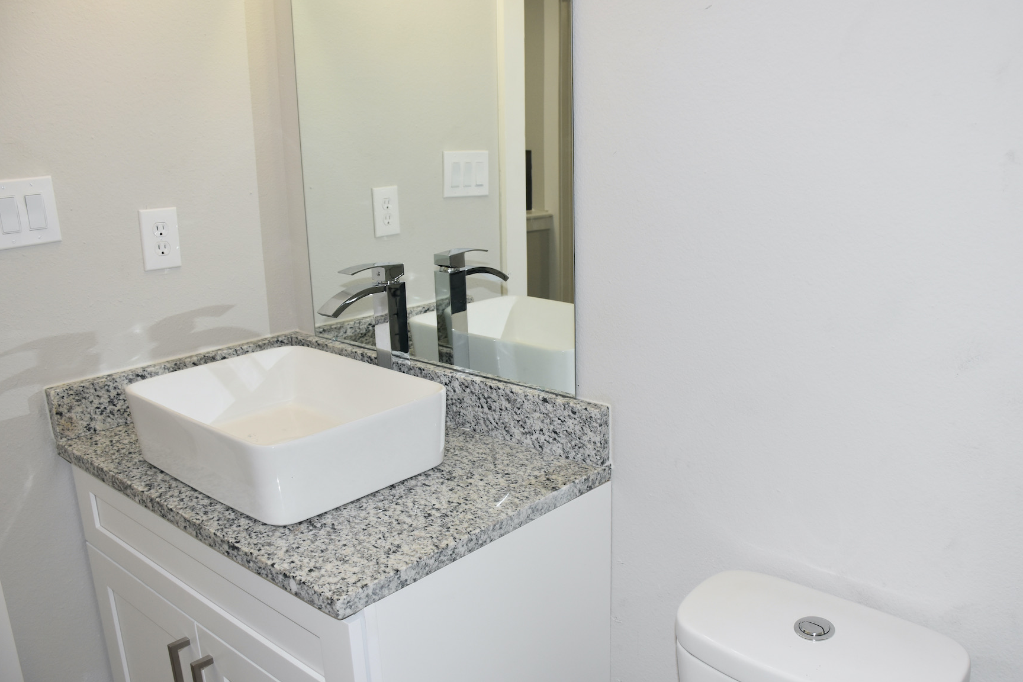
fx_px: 852
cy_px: 356
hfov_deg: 61.8
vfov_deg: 43.6
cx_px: 565
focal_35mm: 30
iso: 500
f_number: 5
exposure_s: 1/100
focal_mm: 18
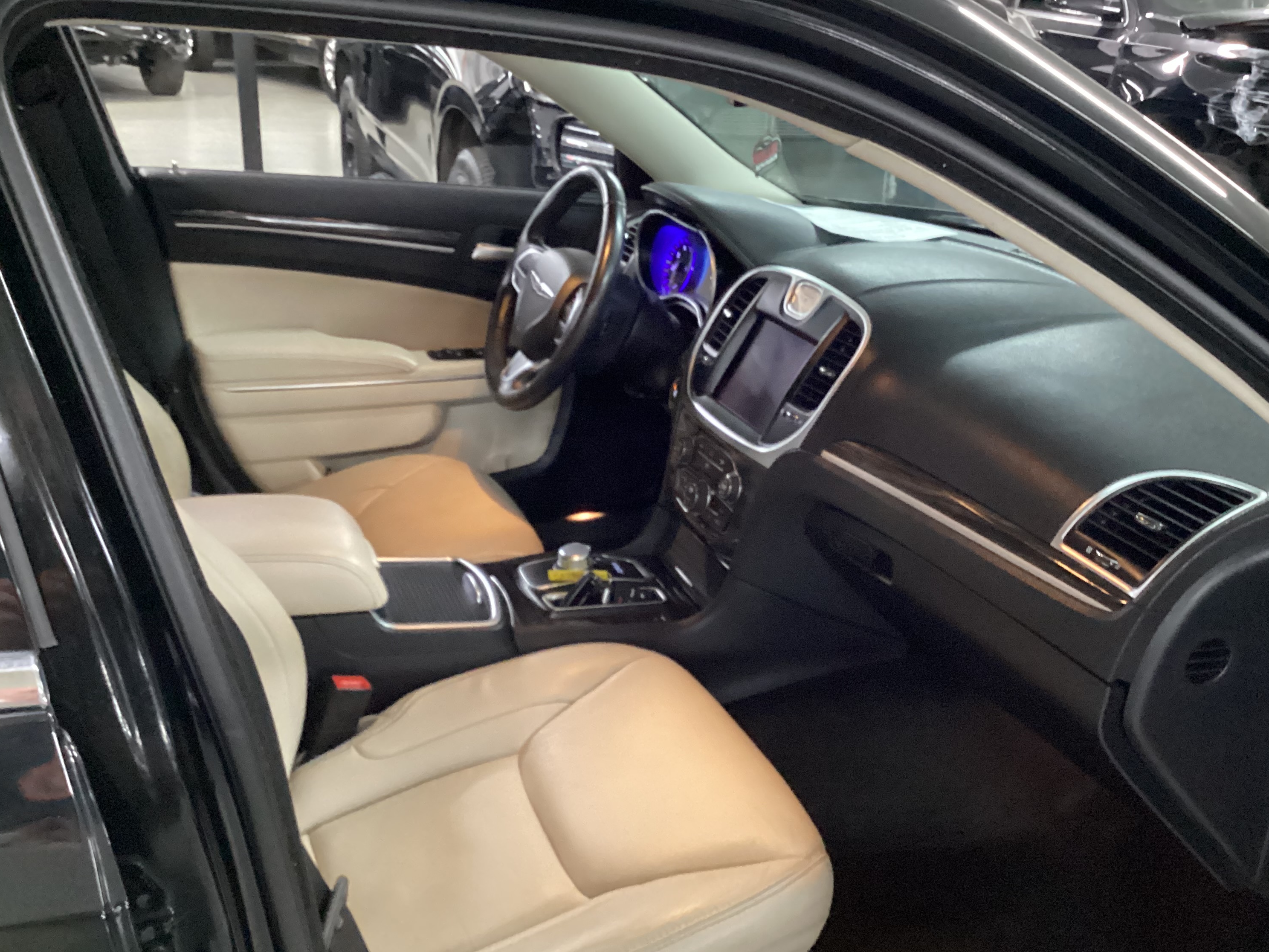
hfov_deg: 54.0
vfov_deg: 41.8
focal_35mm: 34
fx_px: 1246
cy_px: 519
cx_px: 651
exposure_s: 1/30
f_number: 2.4
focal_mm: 3.3
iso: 640
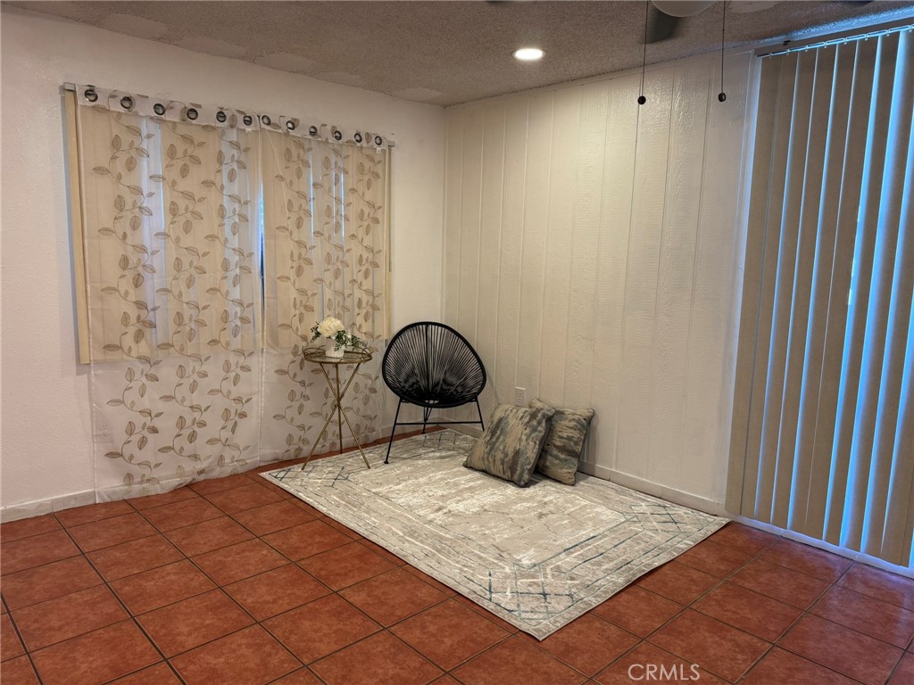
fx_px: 634
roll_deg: -1.9
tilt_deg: -7.4
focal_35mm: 24
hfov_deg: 71.6
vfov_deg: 56.8
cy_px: 342
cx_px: 457
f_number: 1.78
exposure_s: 1/120
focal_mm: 6.76
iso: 160
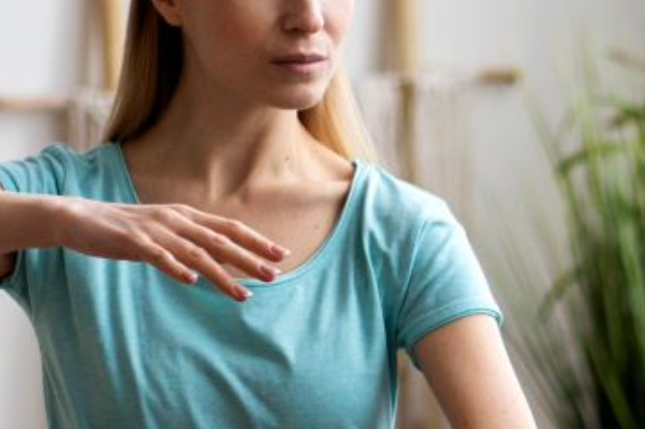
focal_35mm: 455
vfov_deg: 3.0
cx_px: 627
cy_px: 749
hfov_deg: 4.5
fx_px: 8148
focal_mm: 85
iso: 250
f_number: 1.8
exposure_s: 1/200
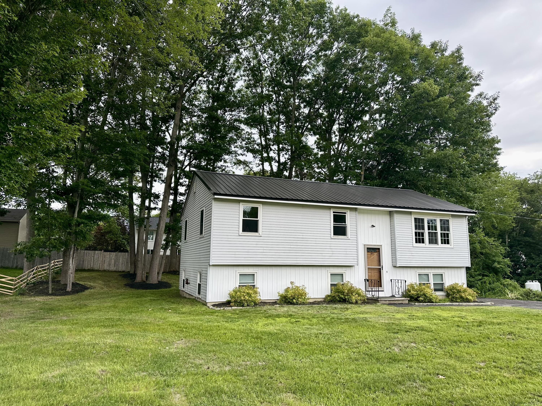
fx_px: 376
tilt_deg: +10.1
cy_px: 203
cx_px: 271
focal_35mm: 24
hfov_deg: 71.6
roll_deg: -0.2
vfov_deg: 56.8
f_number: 1.78
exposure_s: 1/373
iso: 80
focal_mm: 6.86
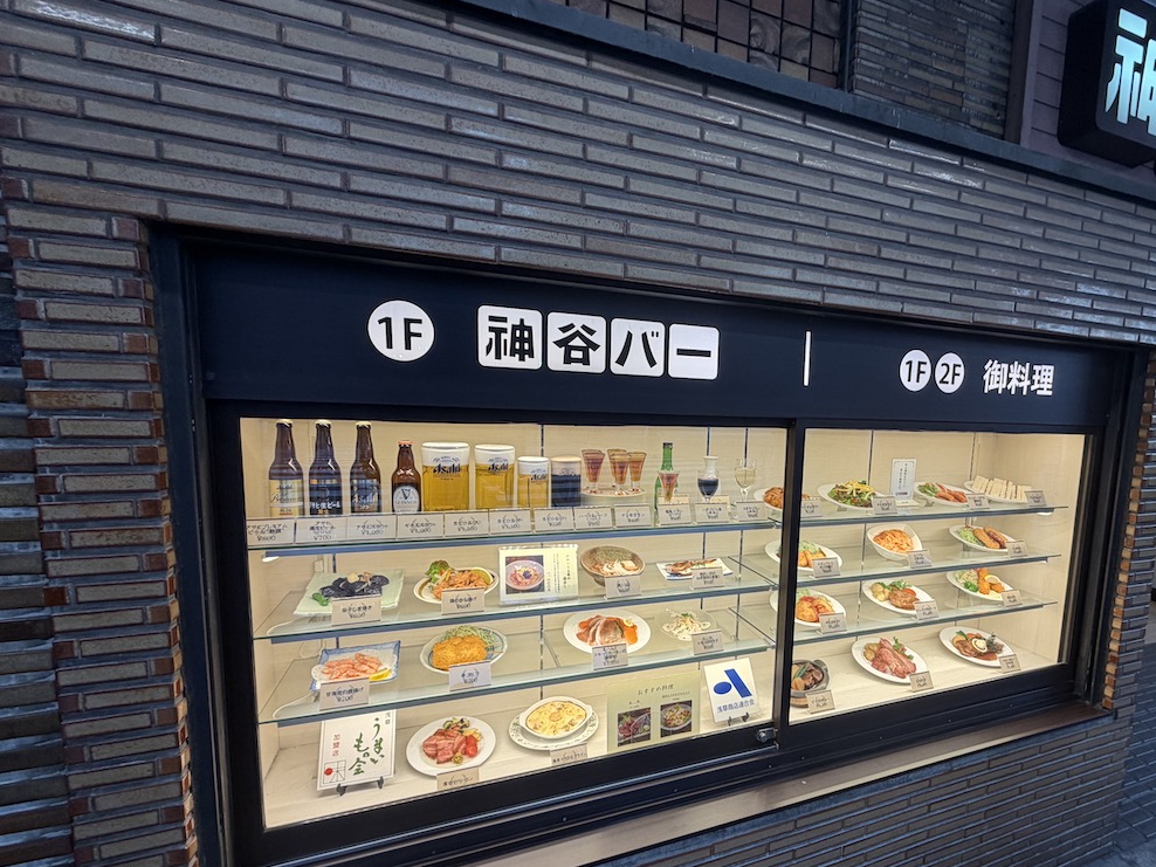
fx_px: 568
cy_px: 477
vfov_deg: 74.5
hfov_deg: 89.9
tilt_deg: -5.6
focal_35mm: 17
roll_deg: -1.6
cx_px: 691
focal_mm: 2.22
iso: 80
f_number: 2.2
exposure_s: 1/100
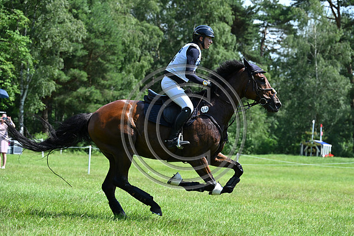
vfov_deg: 14.3
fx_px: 944
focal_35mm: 96
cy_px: 118
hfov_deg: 21.2
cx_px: 177
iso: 320
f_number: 4.5
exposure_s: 1/1250
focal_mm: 96
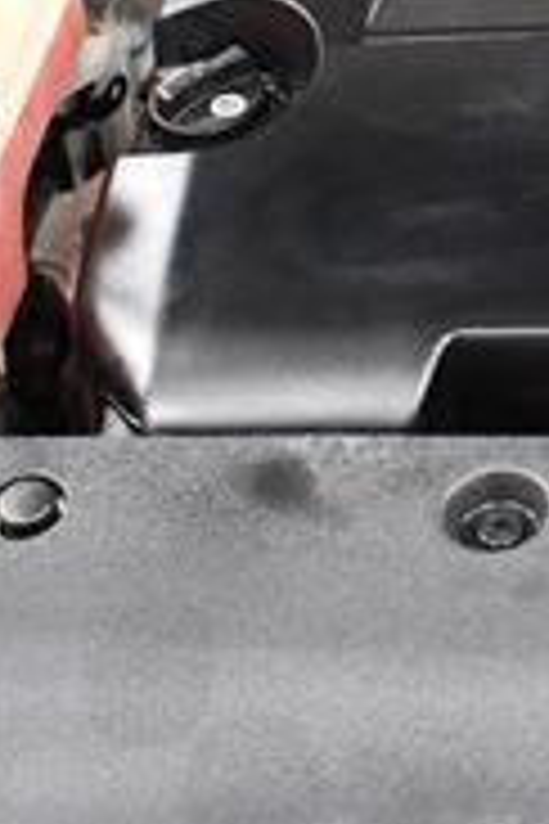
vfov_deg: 16.0
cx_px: 954
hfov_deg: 10.3
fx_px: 2882
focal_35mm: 126
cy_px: 23
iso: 3200
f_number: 3.5
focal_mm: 18
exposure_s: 1/100
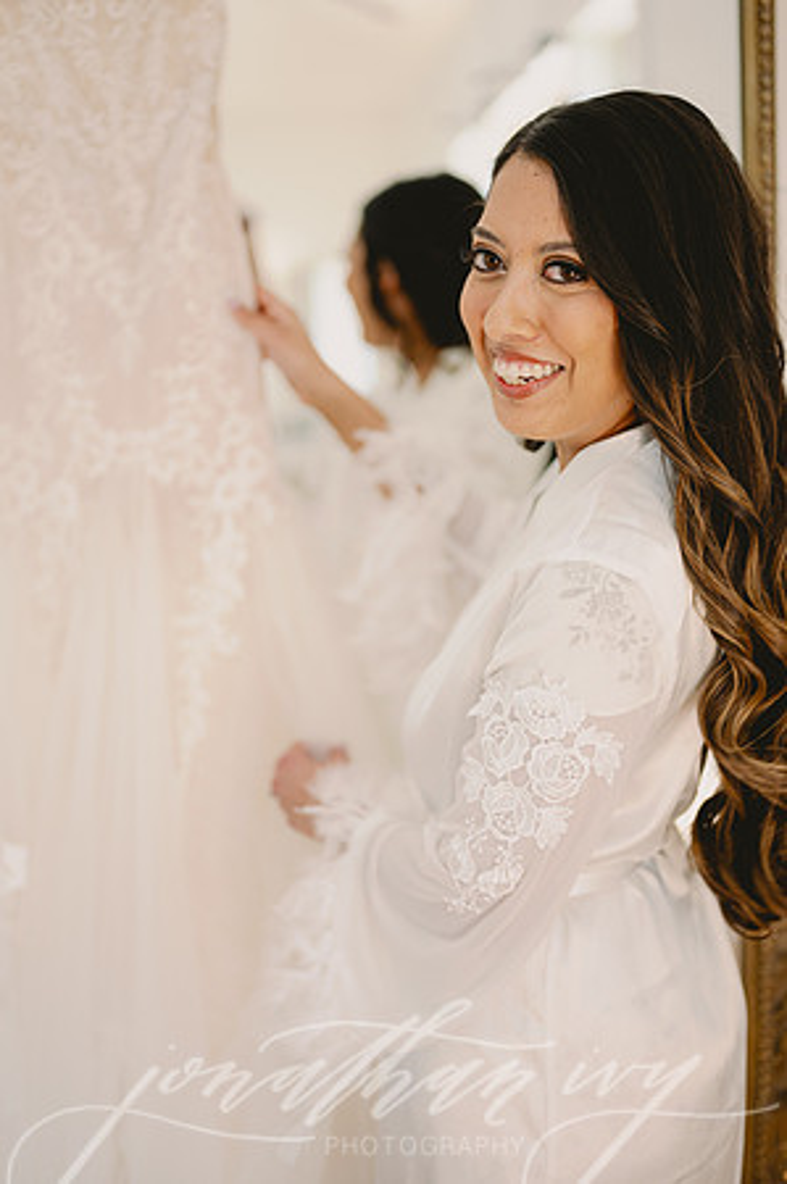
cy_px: 592
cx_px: 394
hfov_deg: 26.9
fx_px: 1643
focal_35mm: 50
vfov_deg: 39.6
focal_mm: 50
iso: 125
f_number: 1.8
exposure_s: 1/125
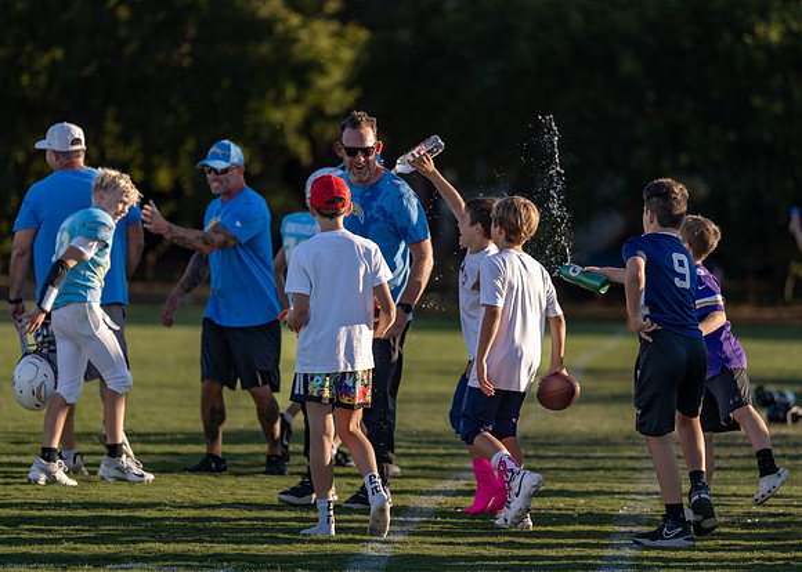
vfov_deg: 5.7
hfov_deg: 8.0
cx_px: 394
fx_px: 5745
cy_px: 288
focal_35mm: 252
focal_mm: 200
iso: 100
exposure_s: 1/800
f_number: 2.8
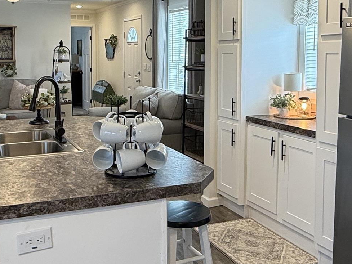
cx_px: 163
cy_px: 86
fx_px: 447
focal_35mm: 44
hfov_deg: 42.9
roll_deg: +0.1
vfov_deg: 32.6
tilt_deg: -4.4
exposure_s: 1/60
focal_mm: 2.22
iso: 160
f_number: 2.2
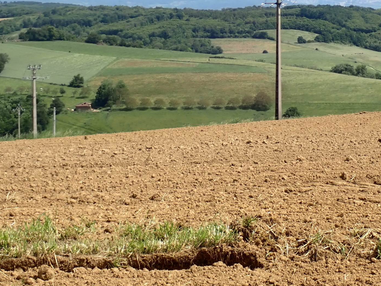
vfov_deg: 12.0
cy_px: 57
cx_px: 230
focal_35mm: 123
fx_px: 1354
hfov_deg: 16.0
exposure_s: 1/400
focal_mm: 11.88
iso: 100
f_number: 5
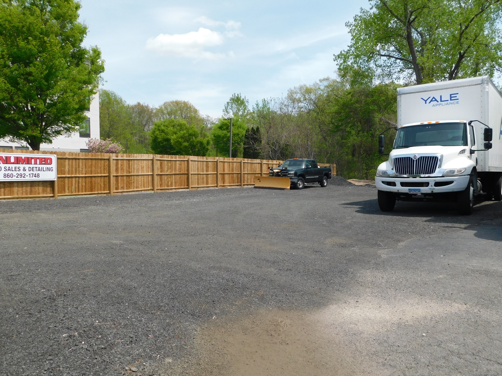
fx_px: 406
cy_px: 188
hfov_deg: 63.4
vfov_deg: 49.7
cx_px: 251
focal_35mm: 28
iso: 125
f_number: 3.2
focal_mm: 4.9
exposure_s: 1/1000
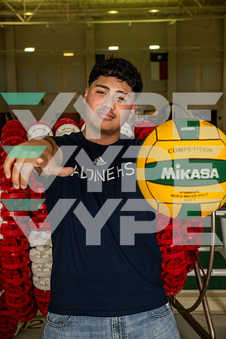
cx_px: 113
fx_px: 527
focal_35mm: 56
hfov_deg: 24.2
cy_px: 170
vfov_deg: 35.6
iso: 500
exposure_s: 1/250
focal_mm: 56
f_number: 7.1
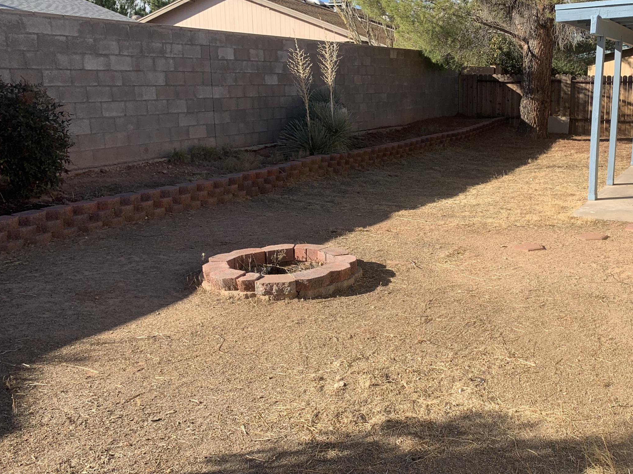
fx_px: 695
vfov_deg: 37.7
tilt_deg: -15.8
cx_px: 449
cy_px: 252
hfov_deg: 47.7
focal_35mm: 38
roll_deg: -0.3
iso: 25
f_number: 1.8
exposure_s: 1/1368
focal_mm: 4.25
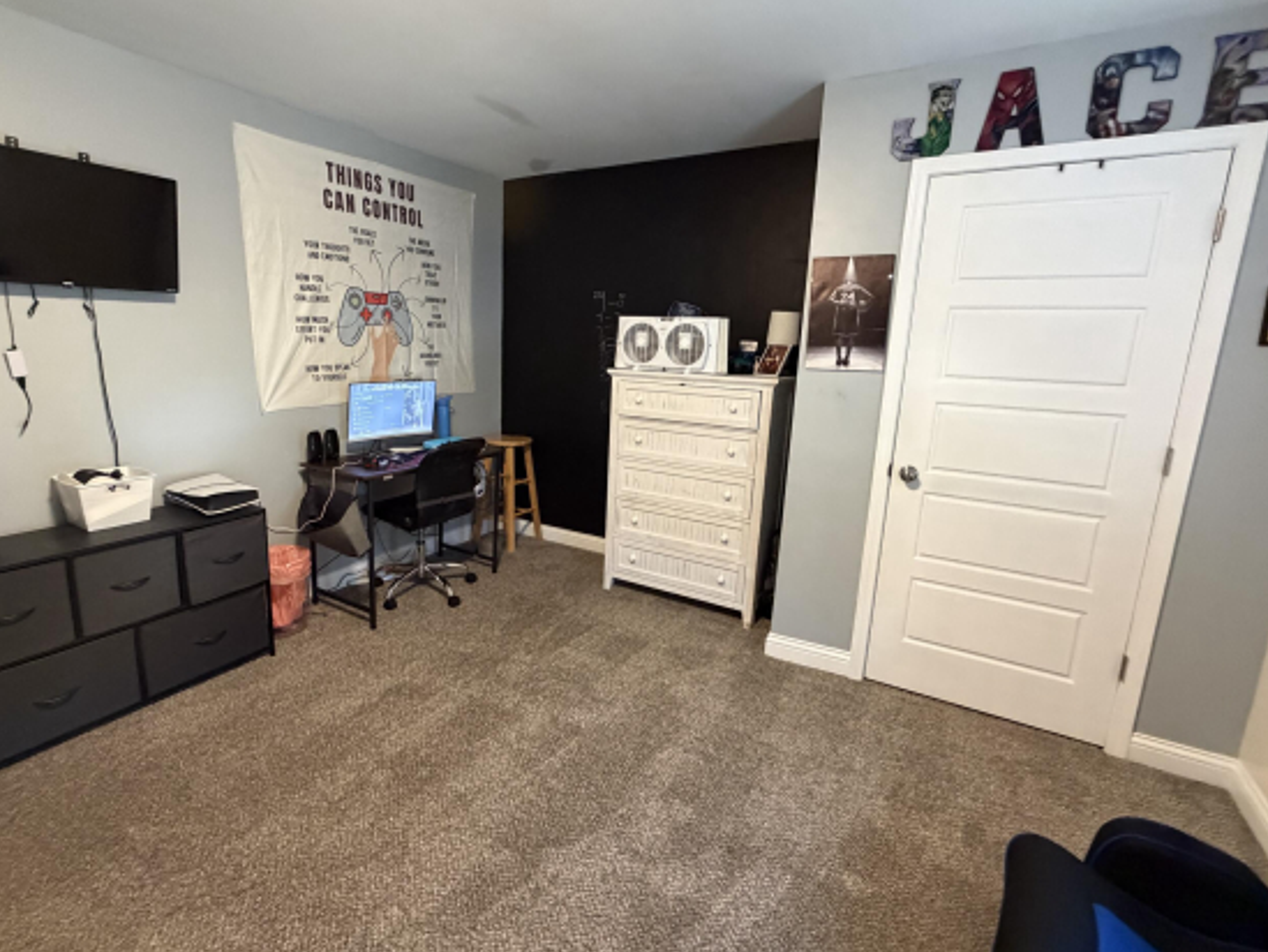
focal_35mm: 17
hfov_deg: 90.9
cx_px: 588
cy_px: 453
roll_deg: -2.4
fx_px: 623
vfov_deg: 74.7
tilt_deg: -10.1
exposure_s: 1/60
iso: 640
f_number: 2.2
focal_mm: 2.22
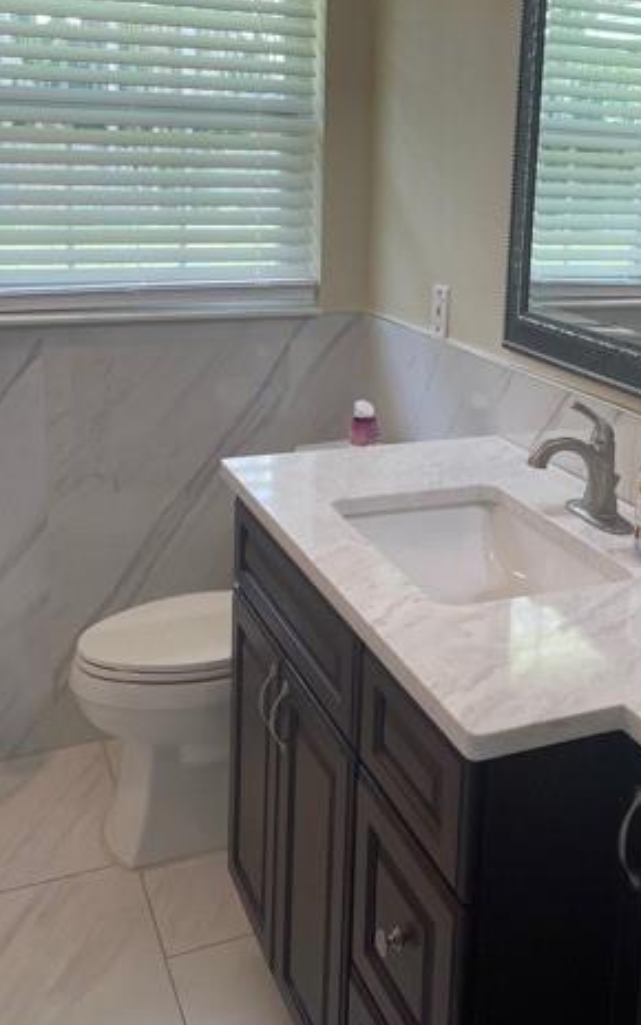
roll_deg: -2.0
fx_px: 1062
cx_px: 422
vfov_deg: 50.6
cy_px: 338
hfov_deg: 33.3
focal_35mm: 38
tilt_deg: -8.5
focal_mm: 5.1
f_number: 1.6
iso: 50
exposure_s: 1/120
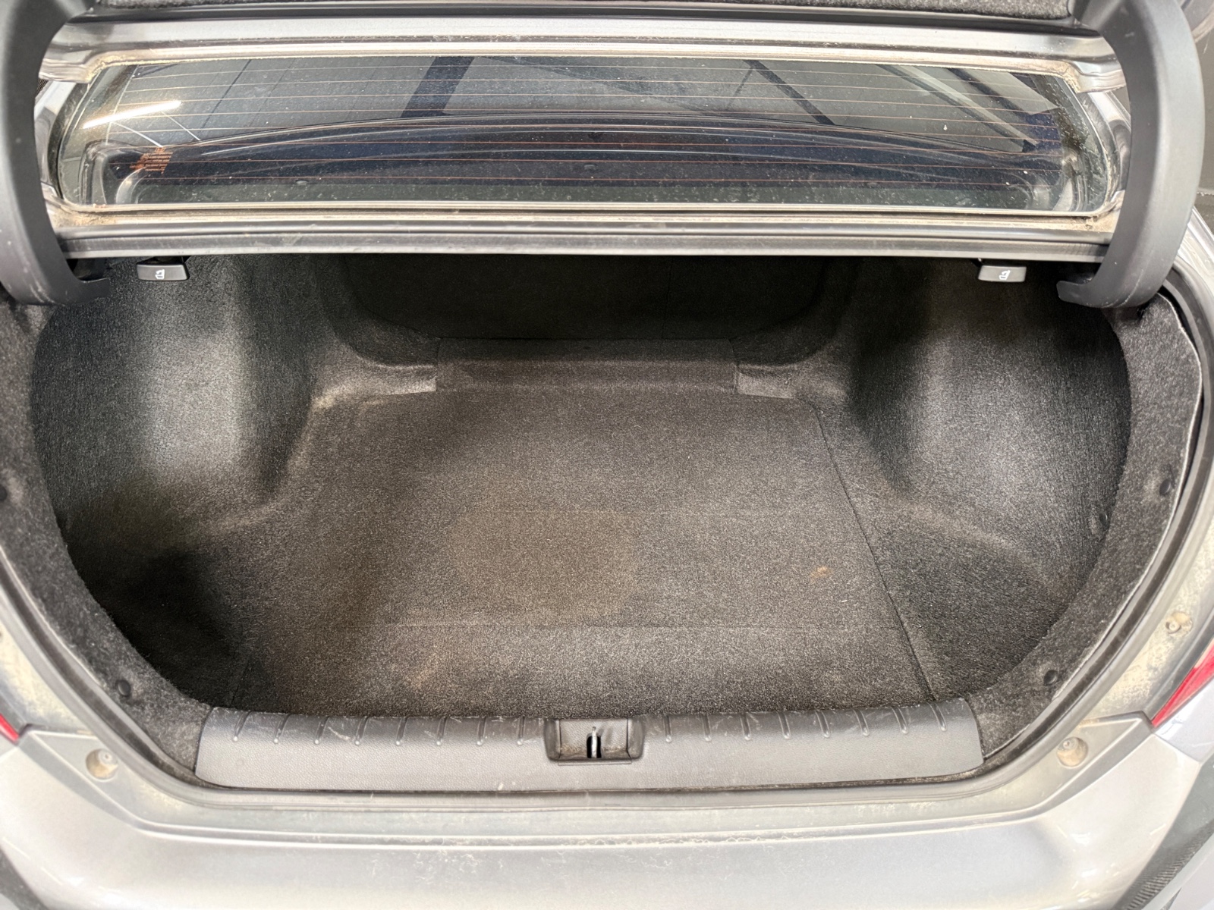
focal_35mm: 24
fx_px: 842
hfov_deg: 71.6
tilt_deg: -34.0
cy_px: 455
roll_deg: -1.2
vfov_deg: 56.8
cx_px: 607
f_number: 1.78
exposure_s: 1/33
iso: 800
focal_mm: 6.76
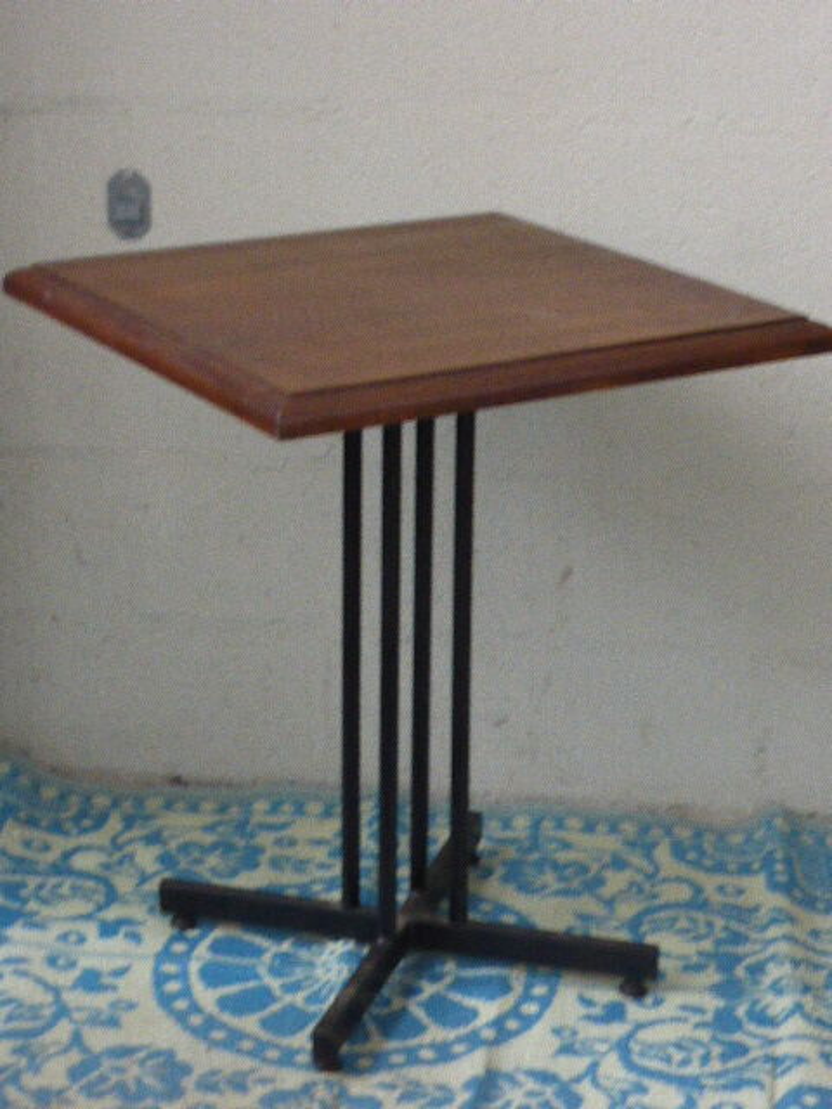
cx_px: 416
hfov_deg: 16.2
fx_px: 2916
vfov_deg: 21.5
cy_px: 554
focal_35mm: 91
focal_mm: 15.1
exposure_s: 1/4
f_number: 5.2
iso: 1000
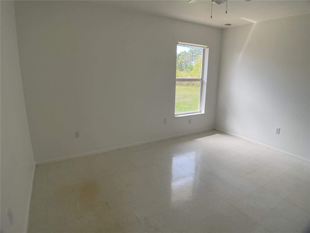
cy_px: 116
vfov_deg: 48.2
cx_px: 155
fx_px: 260
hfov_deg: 61.7
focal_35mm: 29
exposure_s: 1/120
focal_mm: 3
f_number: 1.8
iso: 16
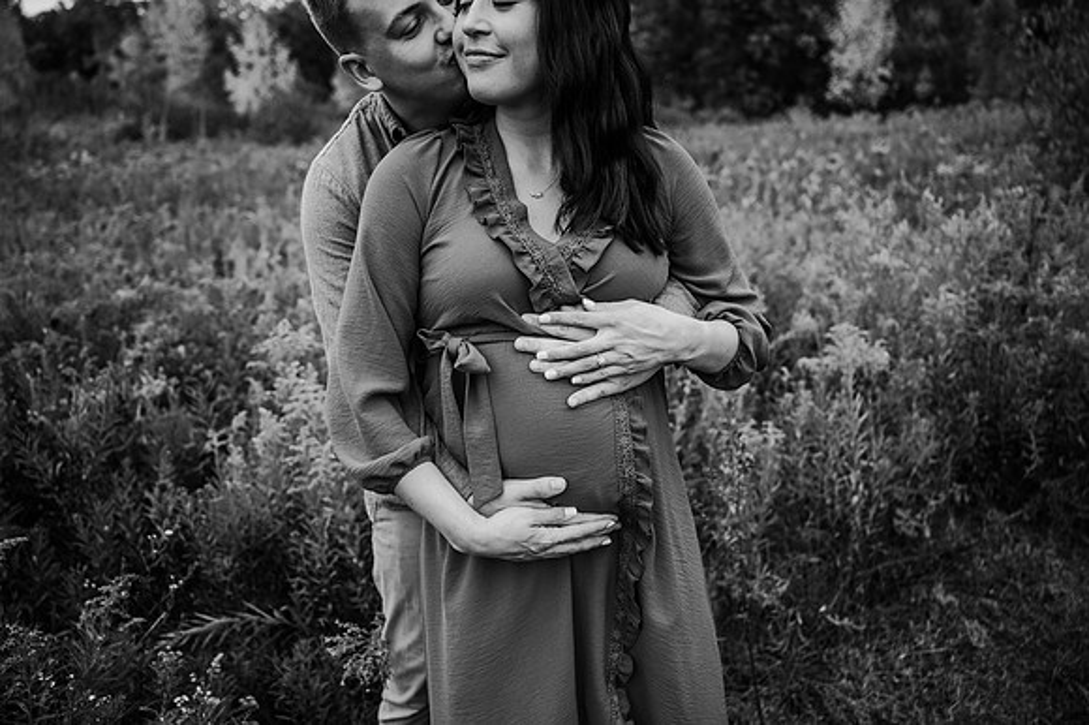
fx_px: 922
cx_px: 544
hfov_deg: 61.1
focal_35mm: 30
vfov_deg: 42.9
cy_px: 362
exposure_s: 1/400
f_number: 2.8
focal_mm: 30.5
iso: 320
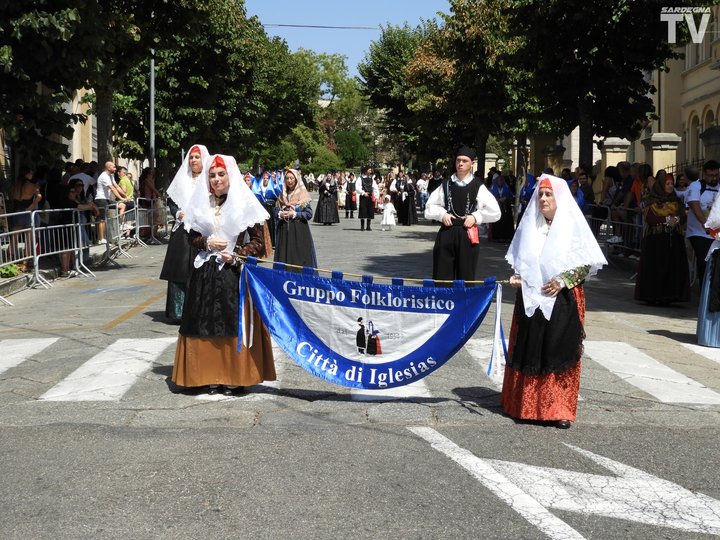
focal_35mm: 50
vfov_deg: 29.1
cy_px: 270
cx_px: 360
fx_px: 1040
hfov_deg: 38.2
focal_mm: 9
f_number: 4
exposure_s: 1/800
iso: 100
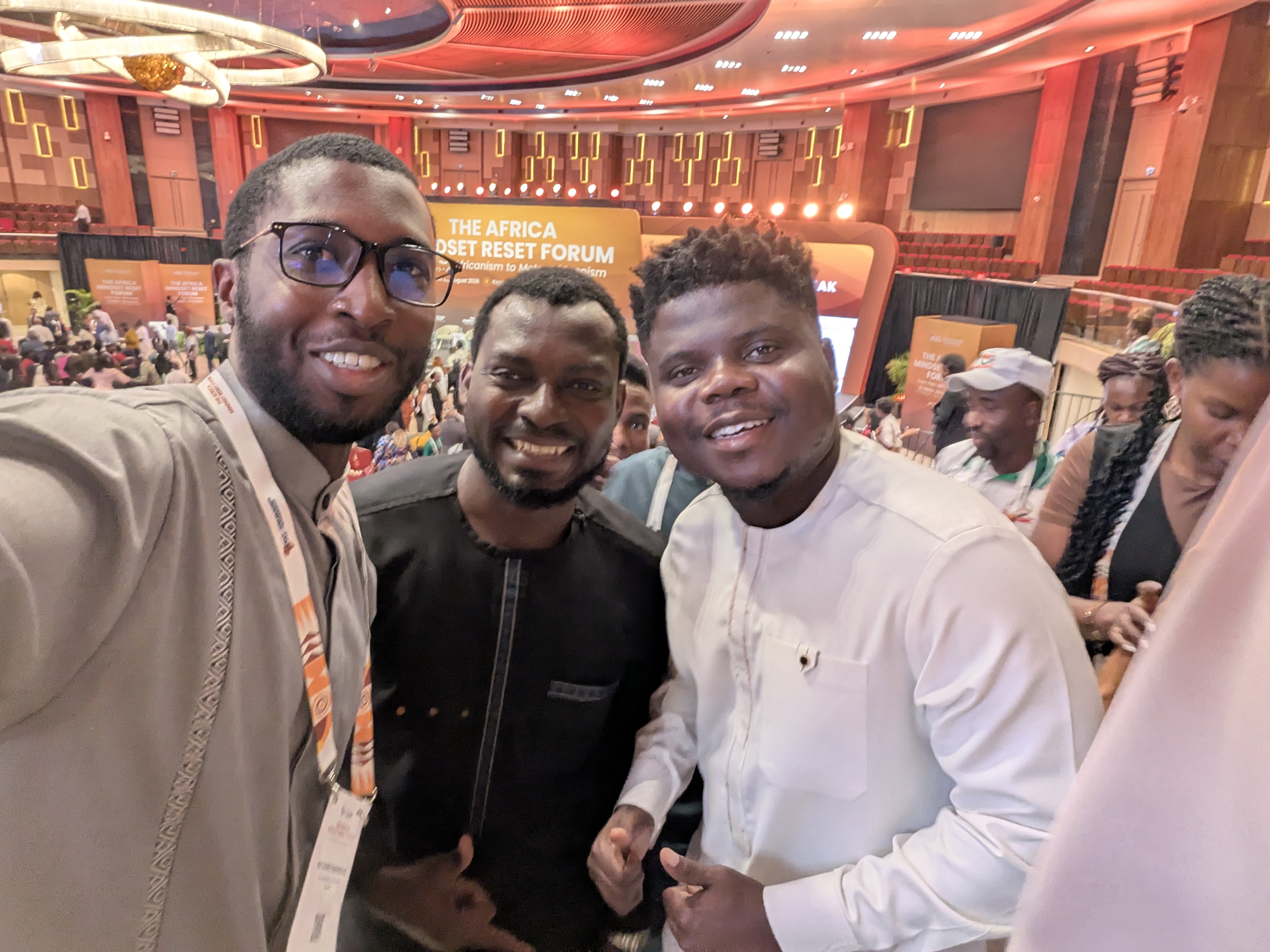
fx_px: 770
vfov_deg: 63.4
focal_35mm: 21
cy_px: 476
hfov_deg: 79.0
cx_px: 635
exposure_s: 1/33.3
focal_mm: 2.74
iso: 161
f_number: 2.2
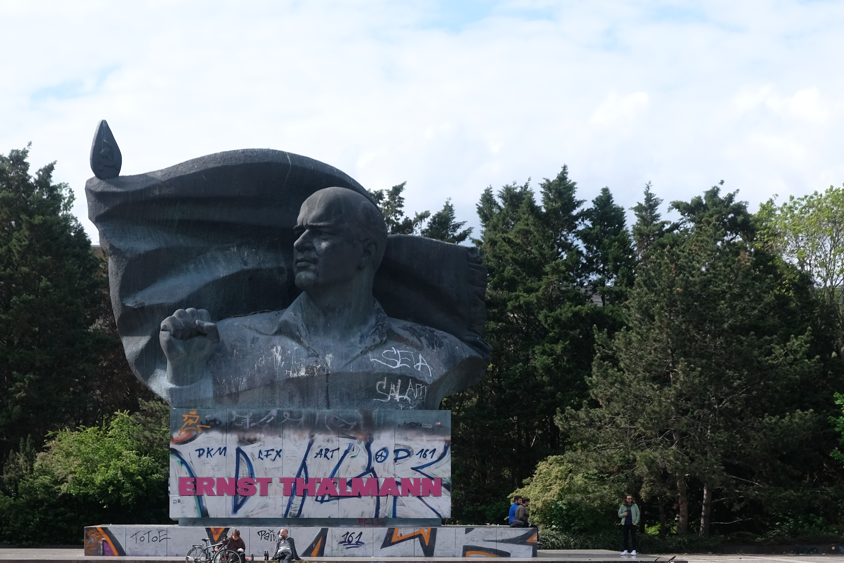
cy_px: 421
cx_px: 338
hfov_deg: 18.9
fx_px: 2532
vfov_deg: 12.6
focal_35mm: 108
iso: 200
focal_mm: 42.5
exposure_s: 1/1100
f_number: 4
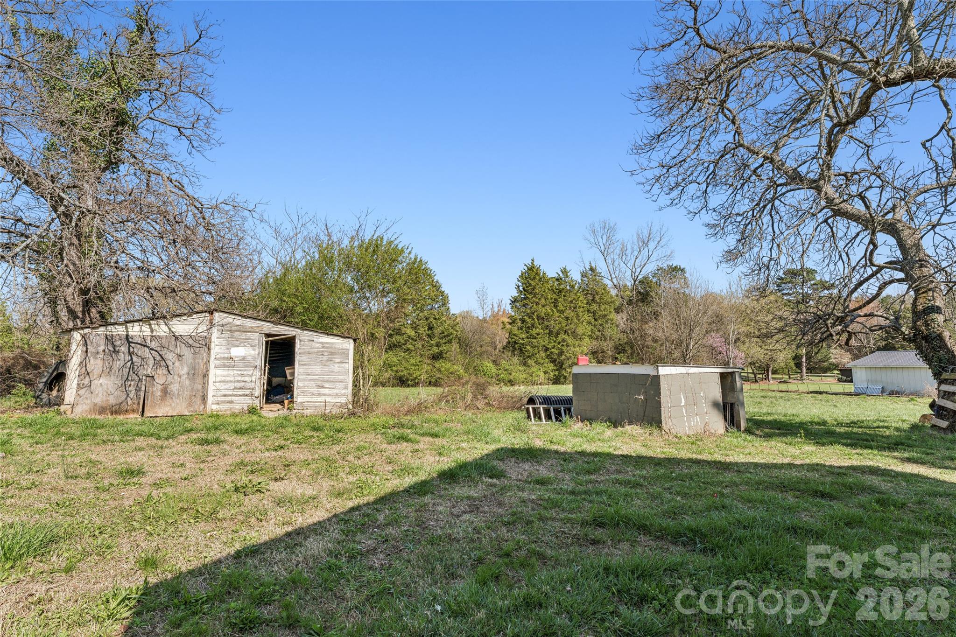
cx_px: 478
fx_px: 430
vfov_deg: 73.1
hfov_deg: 96.0
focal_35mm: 16
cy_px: 318
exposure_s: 1/160
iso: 100
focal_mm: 16.2
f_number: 10
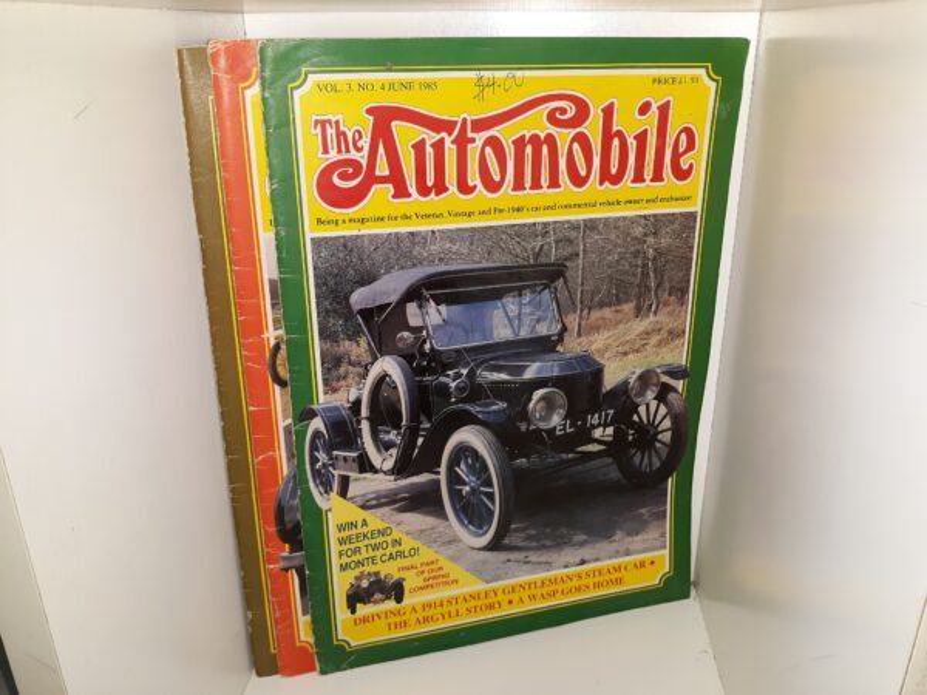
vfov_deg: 49.7
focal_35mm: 28
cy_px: 348
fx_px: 750
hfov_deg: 63.4
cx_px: 464
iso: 50
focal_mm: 3.7
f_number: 1.7
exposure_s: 1/120
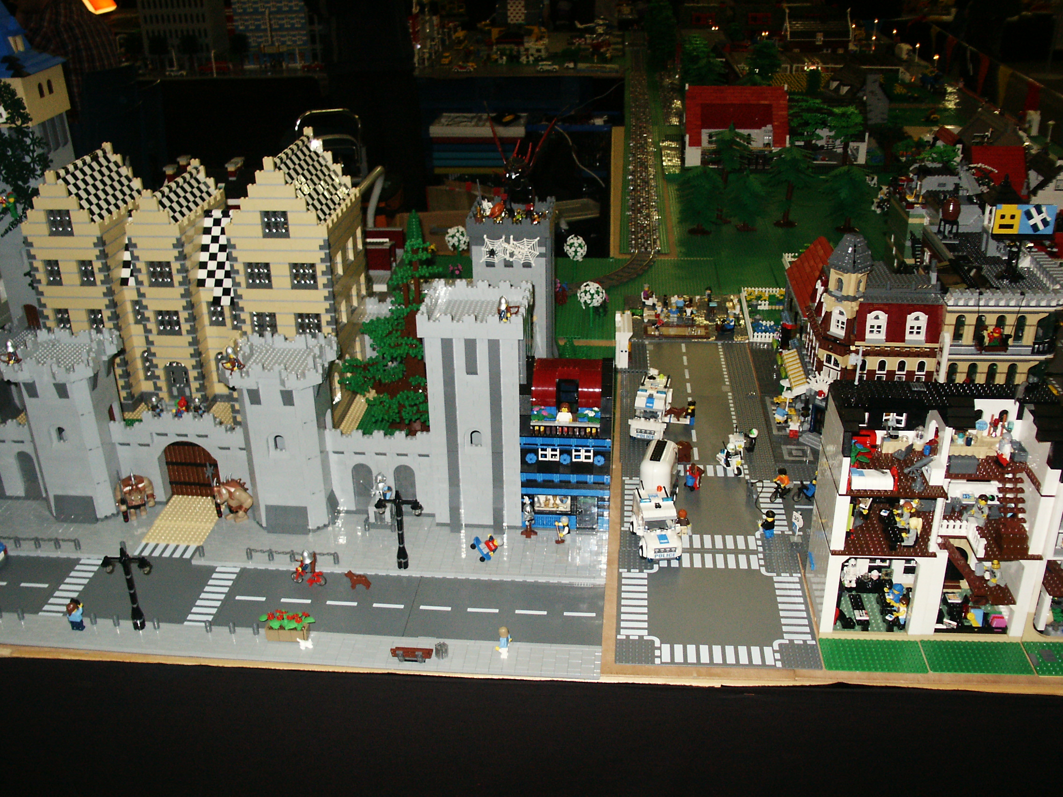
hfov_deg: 52.6
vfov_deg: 40.7
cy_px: 398
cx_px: 532
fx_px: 1075
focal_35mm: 35
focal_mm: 7.2
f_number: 3
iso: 200
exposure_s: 1/45
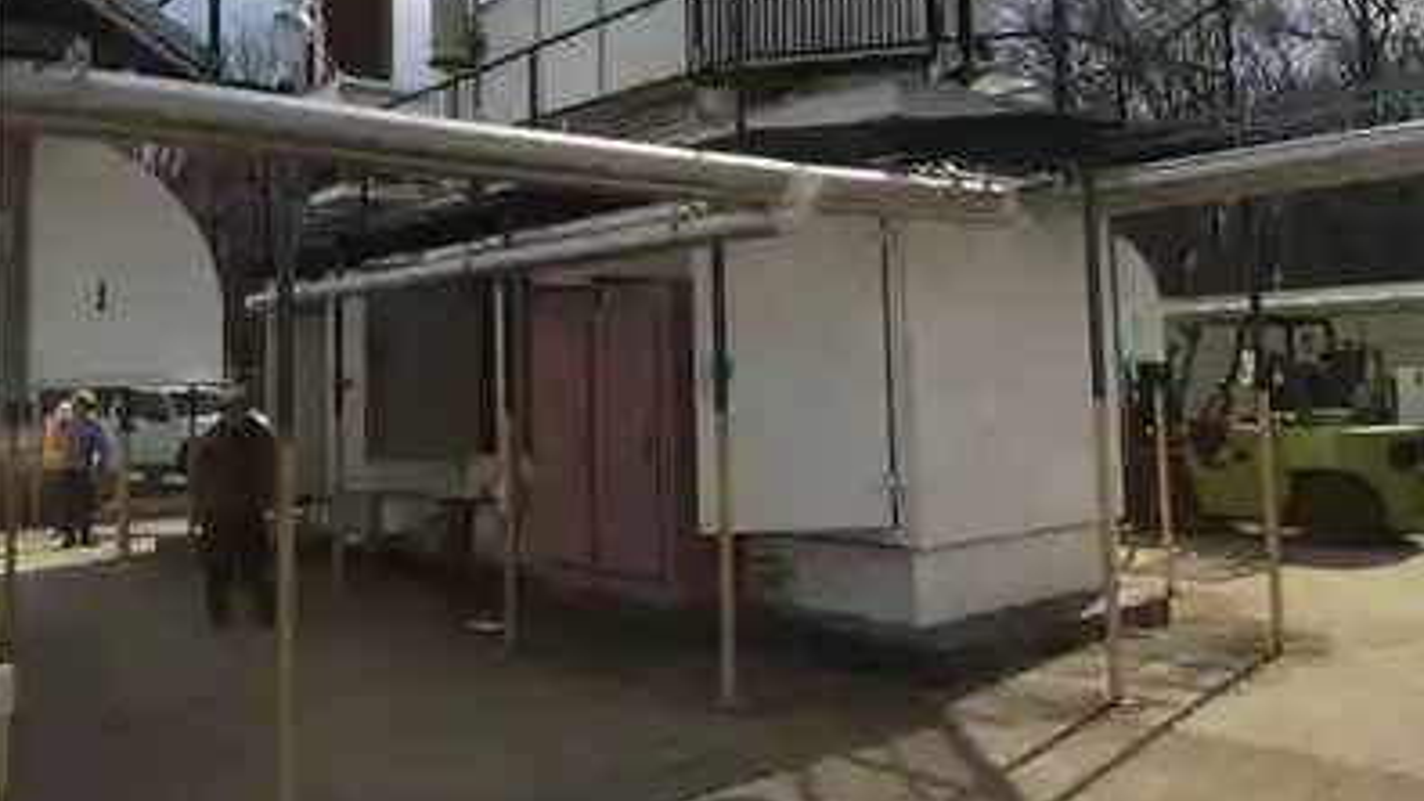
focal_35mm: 32
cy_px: 285
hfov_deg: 61.0
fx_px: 1208
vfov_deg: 36.4
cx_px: 707
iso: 32
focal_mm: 4.15
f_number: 2.2
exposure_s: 1/3300
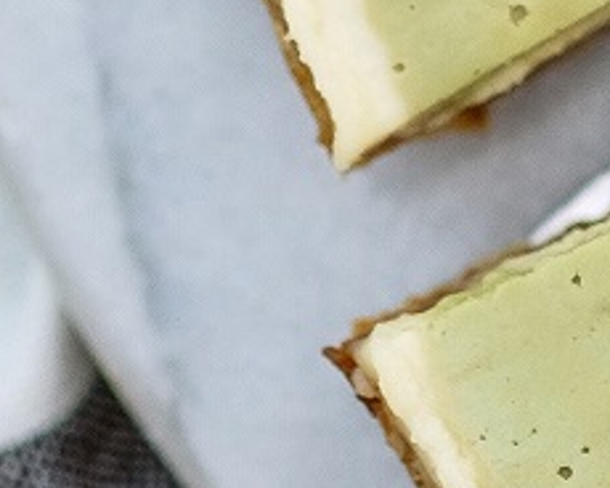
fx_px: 9948
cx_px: 1281
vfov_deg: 2.8
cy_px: -459
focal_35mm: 551
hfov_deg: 3.5
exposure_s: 1/1250
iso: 400
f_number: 2.8
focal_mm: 60
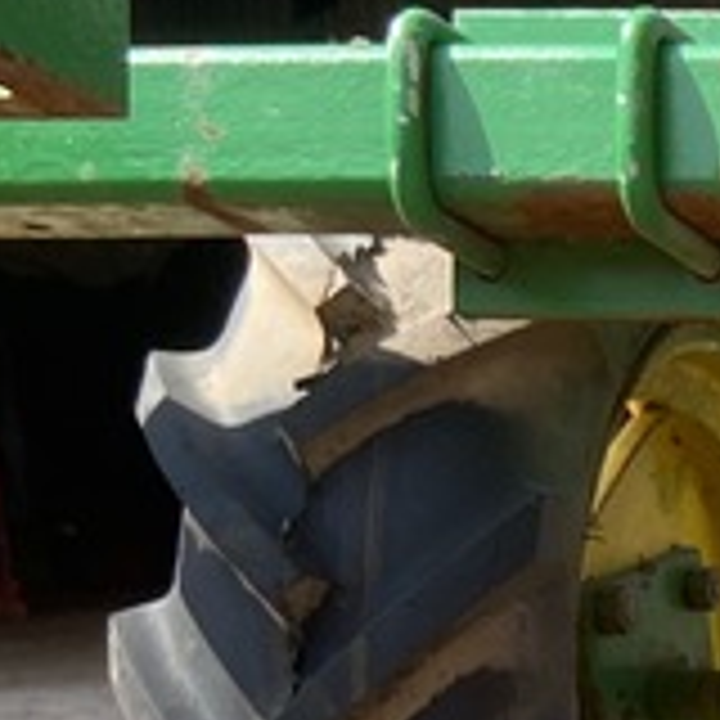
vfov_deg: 14.3
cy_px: 1030
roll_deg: +2.1
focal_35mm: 115
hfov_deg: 12.3
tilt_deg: -11.2
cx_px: 1683
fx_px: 2706
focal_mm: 4.25
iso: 32
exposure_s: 1/898
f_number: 1.8
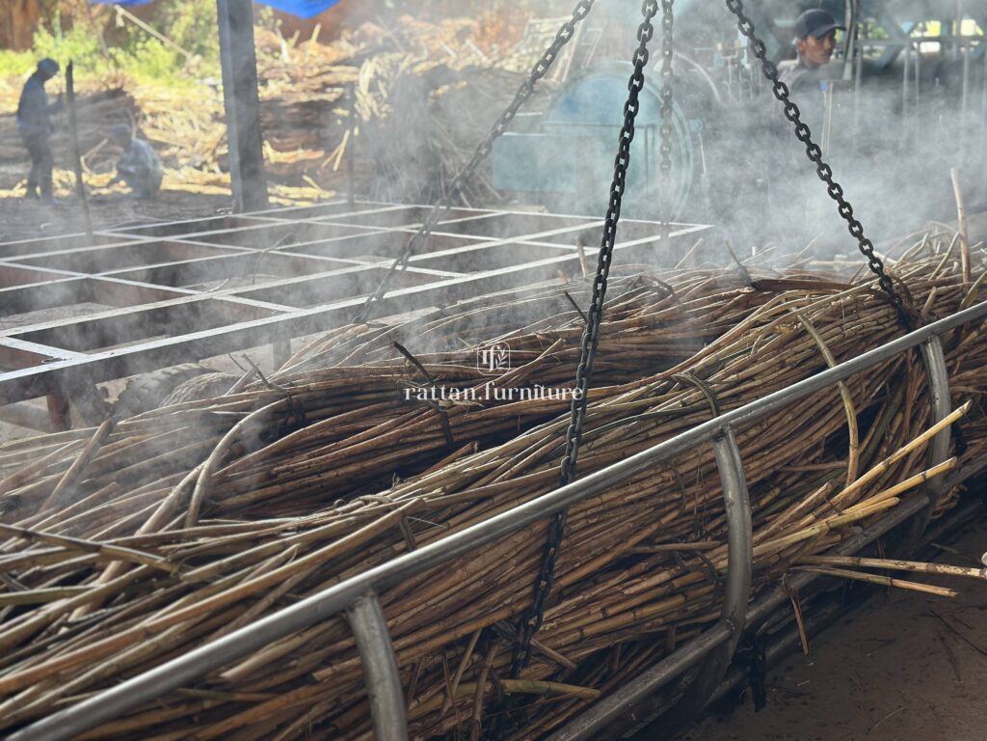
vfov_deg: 30.3
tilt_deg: -14.4
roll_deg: +1.0
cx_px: 494
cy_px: 370
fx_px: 1369
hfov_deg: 39.7
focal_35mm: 48
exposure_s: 1/334
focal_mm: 6.86
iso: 80
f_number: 1.78
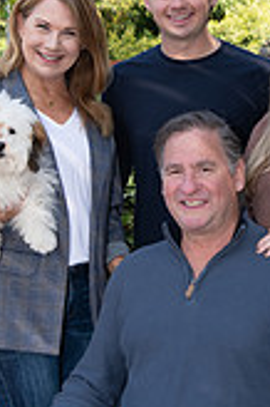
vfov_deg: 20.5
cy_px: 129
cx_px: 183
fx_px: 1116
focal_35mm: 99
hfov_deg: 13.8
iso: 250
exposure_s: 1/160
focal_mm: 36
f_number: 8
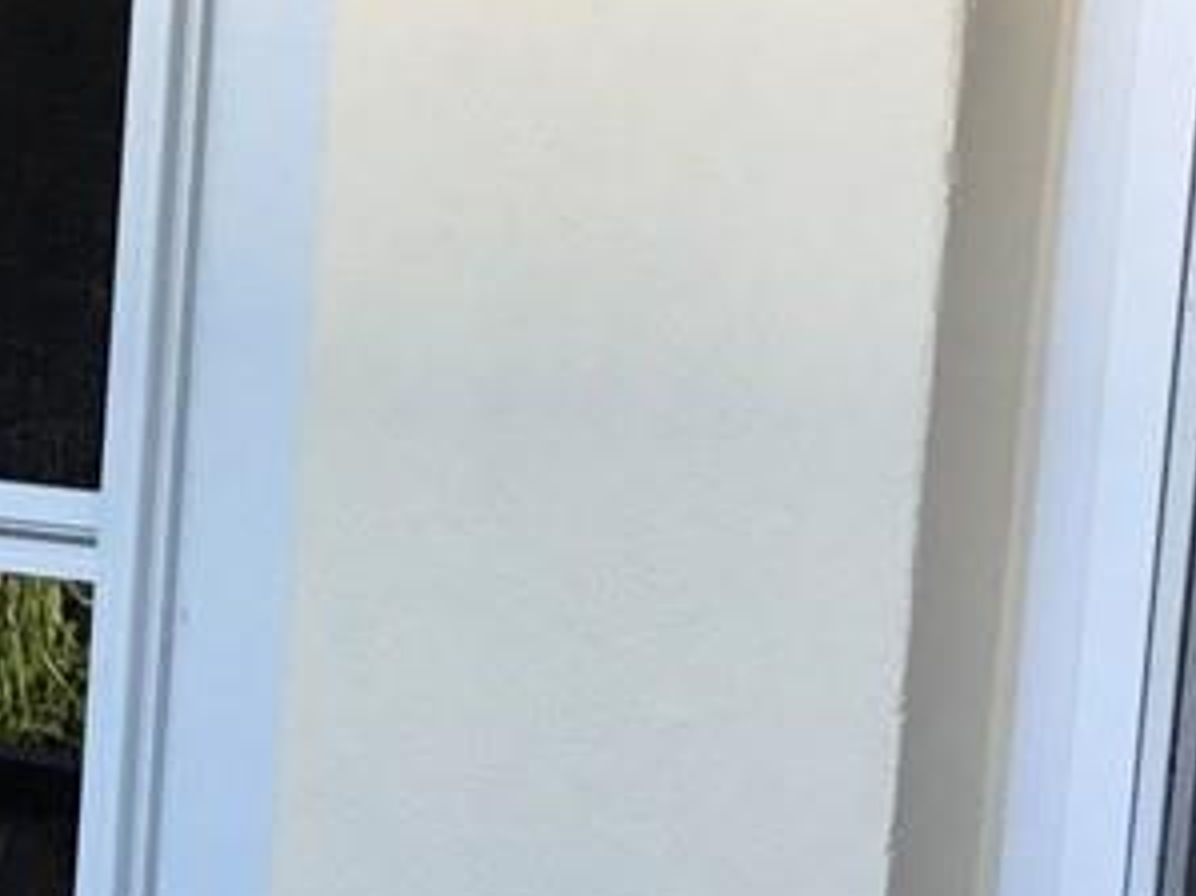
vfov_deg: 8.9
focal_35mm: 166
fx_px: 5733
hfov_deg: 11.9
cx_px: 208
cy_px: 1016
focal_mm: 3.3
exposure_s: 1/285
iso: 25
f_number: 2.4
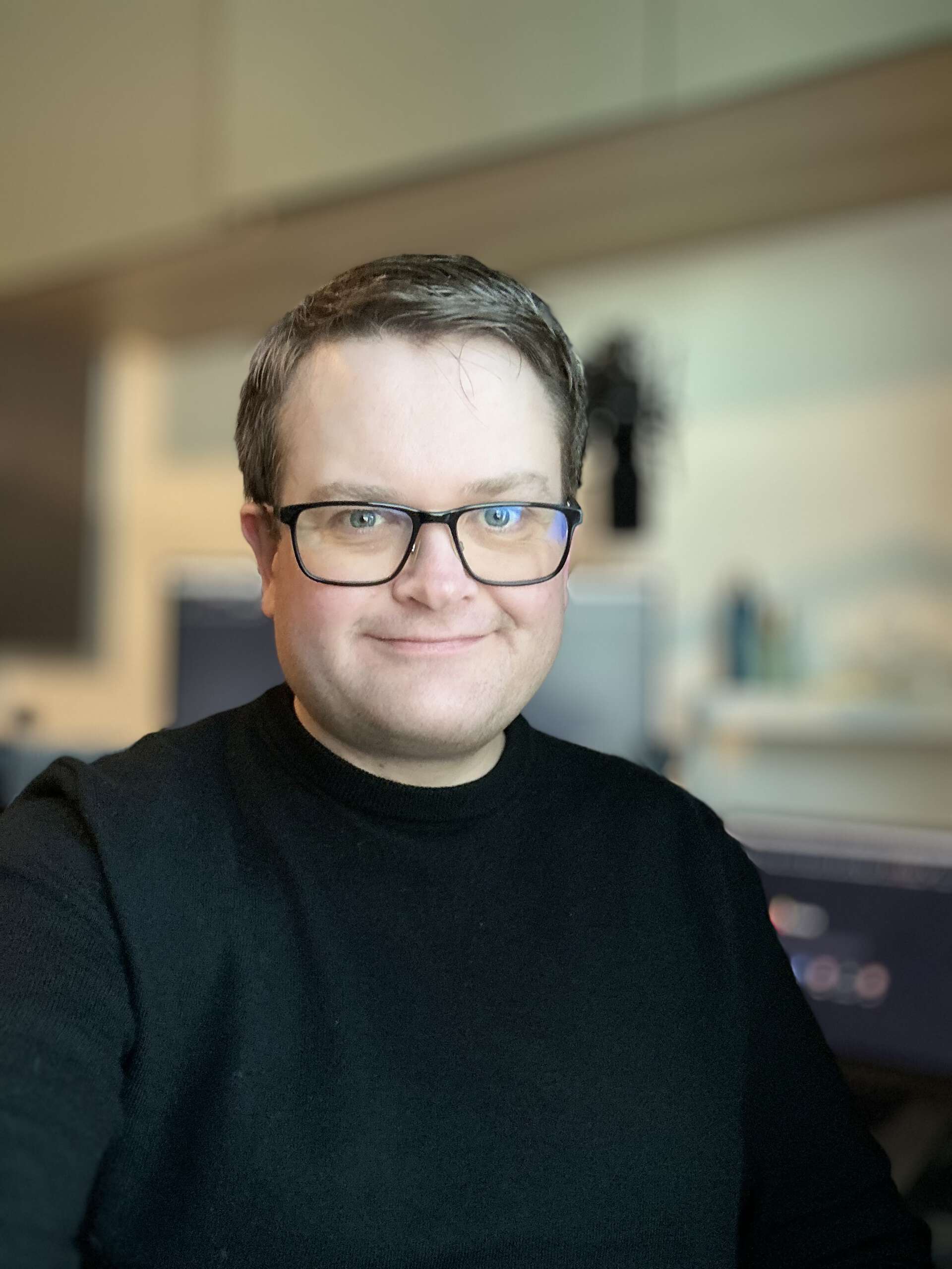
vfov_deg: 60.0
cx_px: 476
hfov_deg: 46.8
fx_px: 1100
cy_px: 634
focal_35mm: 30
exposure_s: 1/50
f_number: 1.9
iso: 80
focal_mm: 2.69
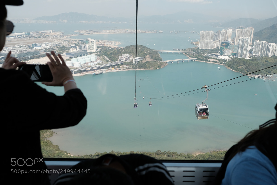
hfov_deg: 54.4
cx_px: 138
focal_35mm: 35
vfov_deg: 37.9
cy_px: 92
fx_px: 269
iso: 400
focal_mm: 23
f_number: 4
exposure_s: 1/2000
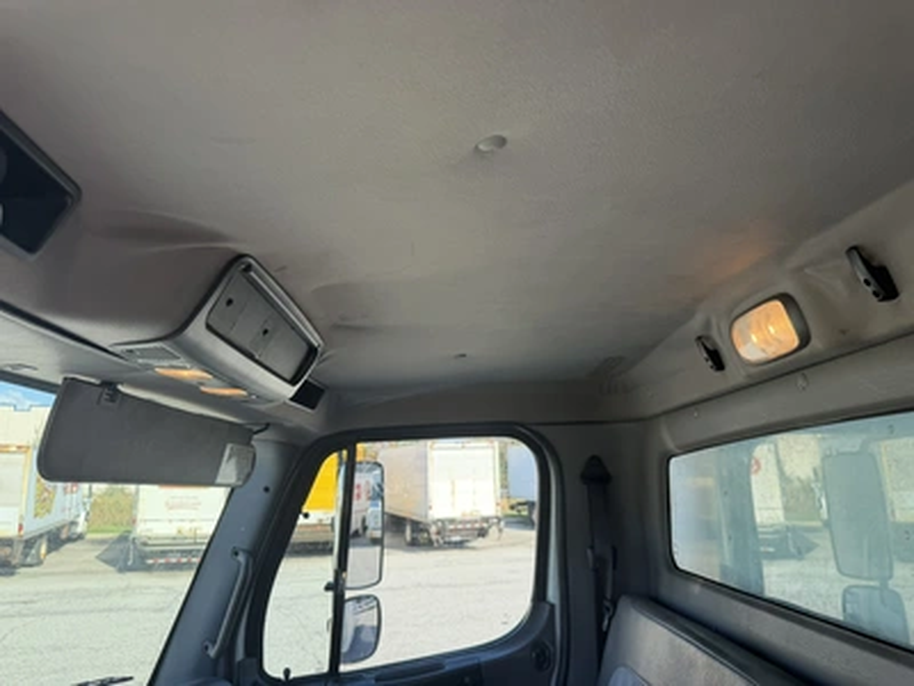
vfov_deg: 56.8
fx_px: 634
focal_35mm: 24
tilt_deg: +15.5
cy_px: 343
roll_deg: +2.3
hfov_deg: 71.6
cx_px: 457
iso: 100
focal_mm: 6.76
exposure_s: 1/967
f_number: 1.78
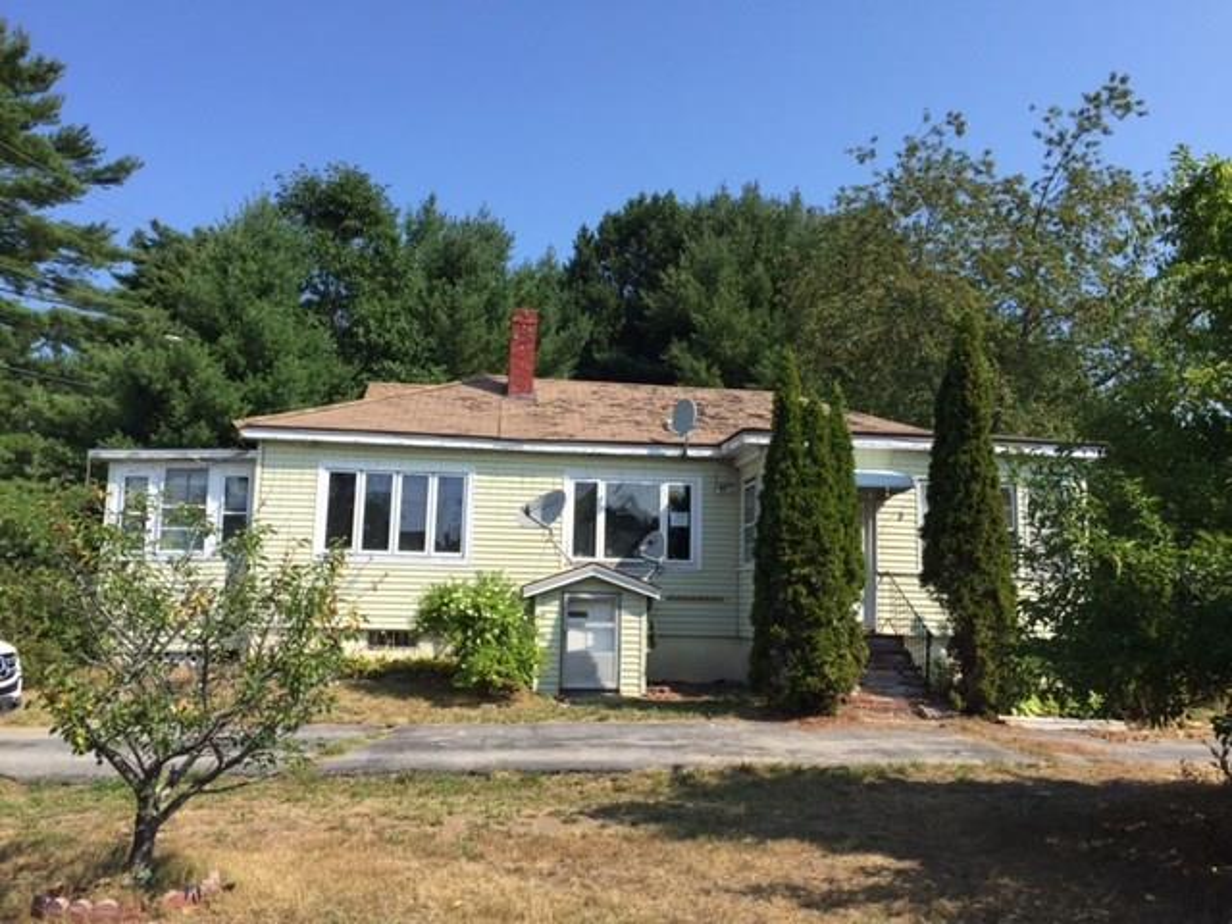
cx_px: 616
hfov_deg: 61.7
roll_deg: -2.9
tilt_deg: +8.5
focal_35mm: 29
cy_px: 462
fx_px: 1032
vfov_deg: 48.2
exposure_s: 1/1412
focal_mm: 4.15
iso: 32
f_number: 2.2
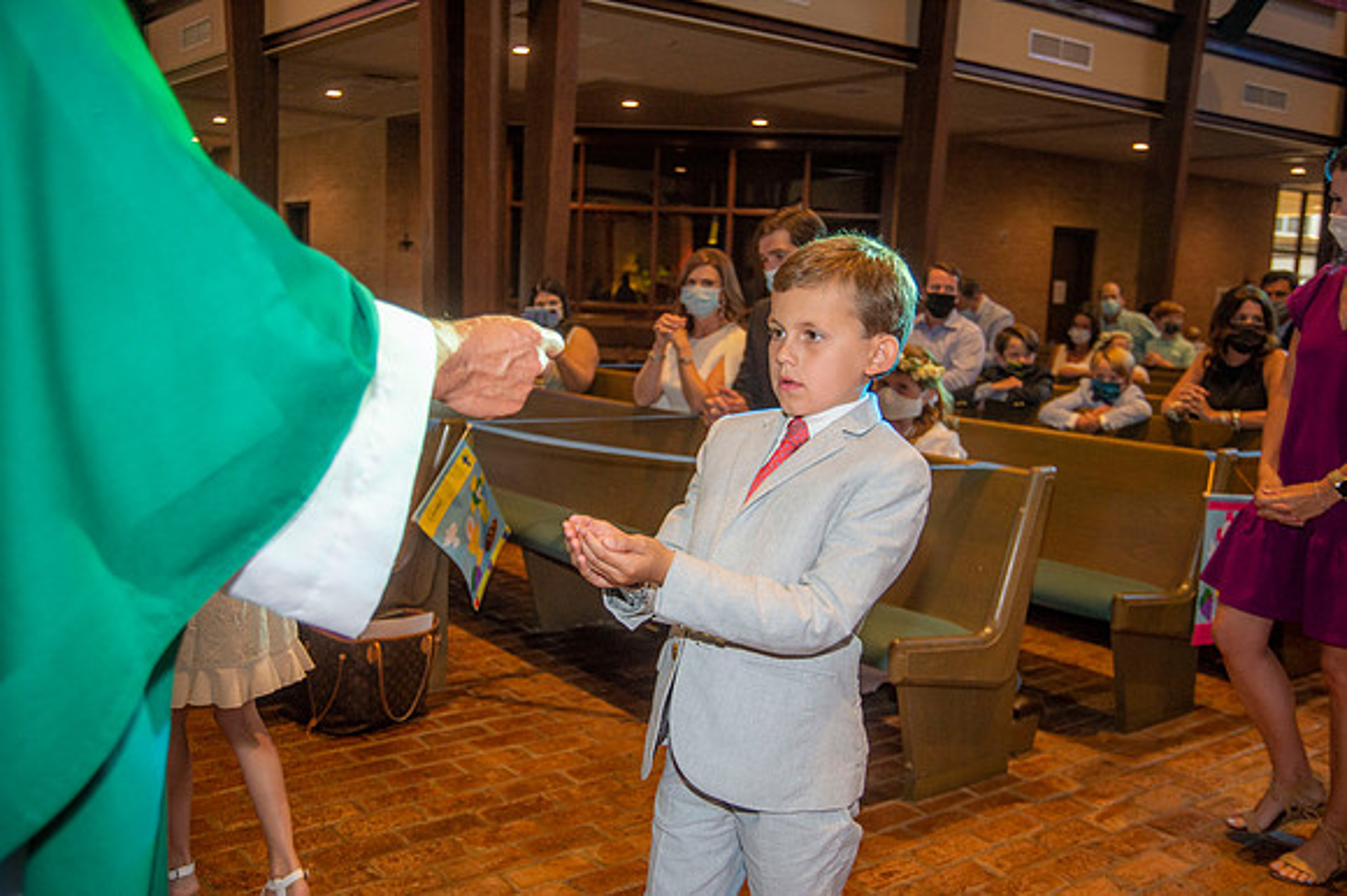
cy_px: 448
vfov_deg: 37.8
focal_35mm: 35
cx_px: 674
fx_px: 1309
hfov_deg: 54.5
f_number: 5
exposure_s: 1/200
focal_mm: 35
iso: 1600
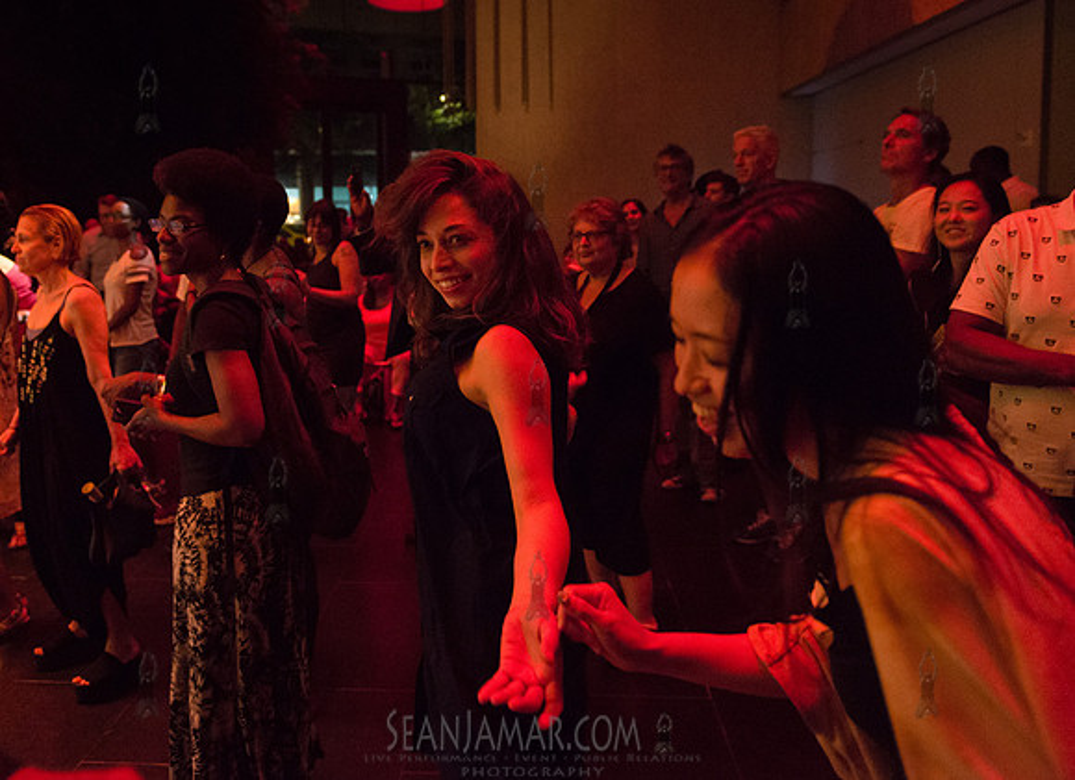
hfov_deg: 58.2
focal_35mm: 31
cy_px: 313
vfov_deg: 44.0
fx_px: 960
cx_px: 452
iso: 4000
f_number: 2.8
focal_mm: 24
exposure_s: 1/200
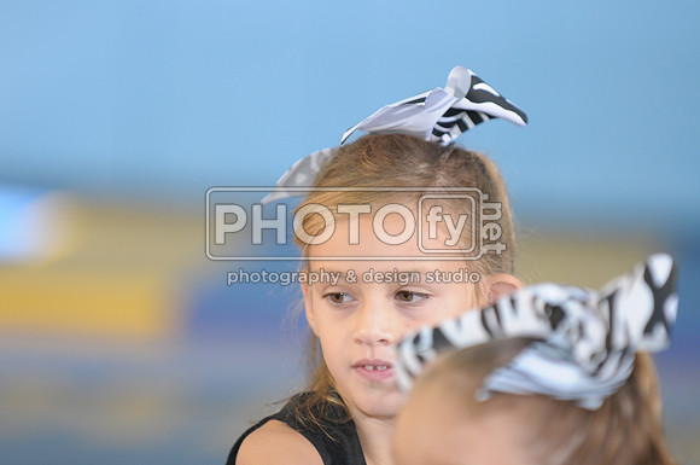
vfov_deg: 4.6
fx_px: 5825
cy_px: 232
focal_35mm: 300
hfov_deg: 6.9
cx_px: 350
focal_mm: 200
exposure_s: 1/125
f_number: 2.8
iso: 500
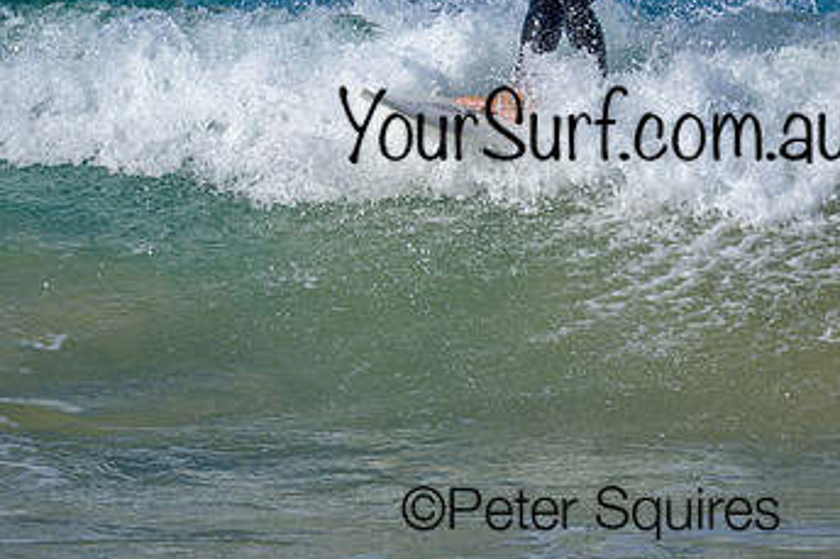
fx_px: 37337
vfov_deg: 0.9
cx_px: 504
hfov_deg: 1.3
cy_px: 28
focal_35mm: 1601
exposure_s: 1/2000
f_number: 6.3
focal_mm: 800
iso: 250
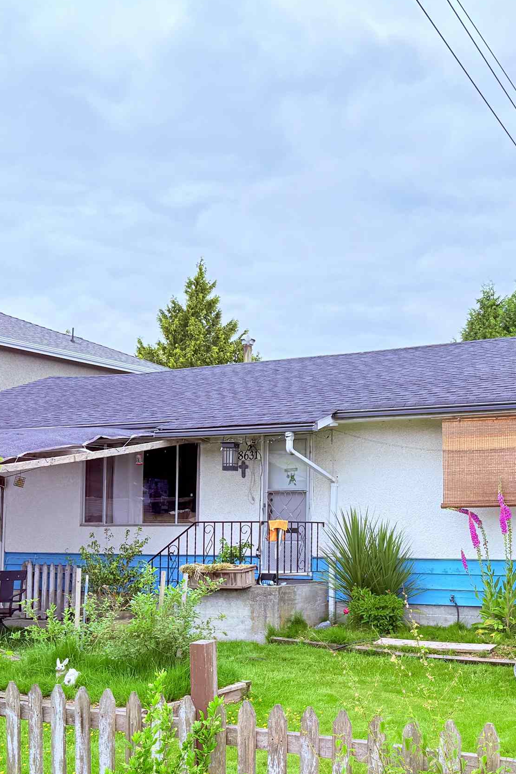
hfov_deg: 28.6
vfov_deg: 42.4
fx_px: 989
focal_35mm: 46
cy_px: 483
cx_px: 420
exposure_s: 1/567
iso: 100
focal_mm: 6.76
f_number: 1.78
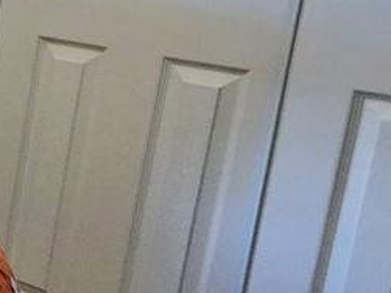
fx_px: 937
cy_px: 72
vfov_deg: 17.7
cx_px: -656
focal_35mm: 83
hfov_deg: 13.2
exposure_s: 1/60
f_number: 2.2
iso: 200
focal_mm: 2.2
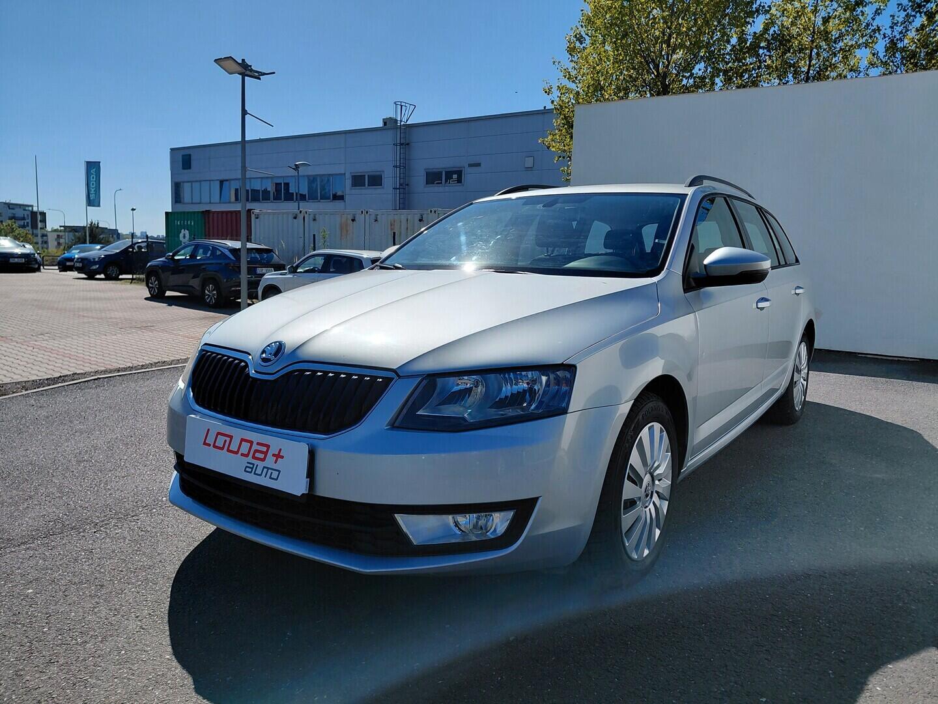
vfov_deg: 54.9
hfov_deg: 69.4
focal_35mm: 25
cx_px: 469
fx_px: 677
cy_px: 352
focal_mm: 4.69
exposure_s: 1/5102
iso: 50
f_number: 1.8
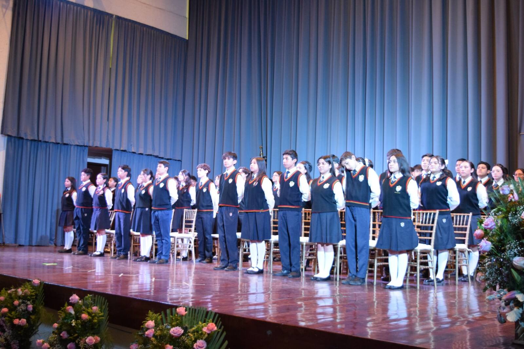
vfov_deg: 31.9
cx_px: 262
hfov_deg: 46.4
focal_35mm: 42
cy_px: 174
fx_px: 611
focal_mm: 28
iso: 2500
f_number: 4.2
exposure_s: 1/60
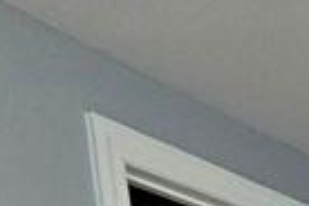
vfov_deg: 9.0
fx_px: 858
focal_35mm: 100
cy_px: 728
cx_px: 905
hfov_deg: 11.7
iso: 500
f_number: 2.2
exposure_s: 1/60
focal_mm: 2.2
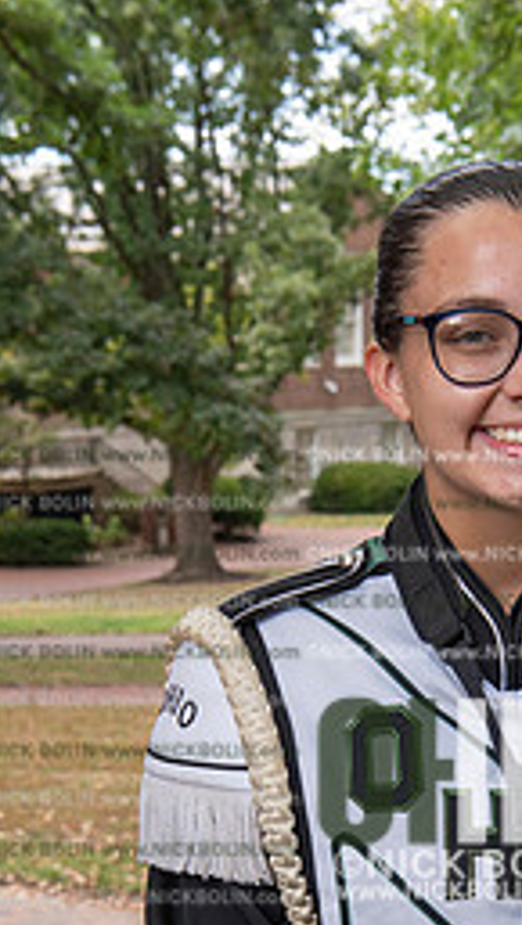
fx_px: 2160
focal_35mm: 88
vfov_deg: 23.6
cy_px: 799
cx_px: 468
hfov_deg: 13.7
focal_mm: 48
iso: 500
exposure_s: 1/100
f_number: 8
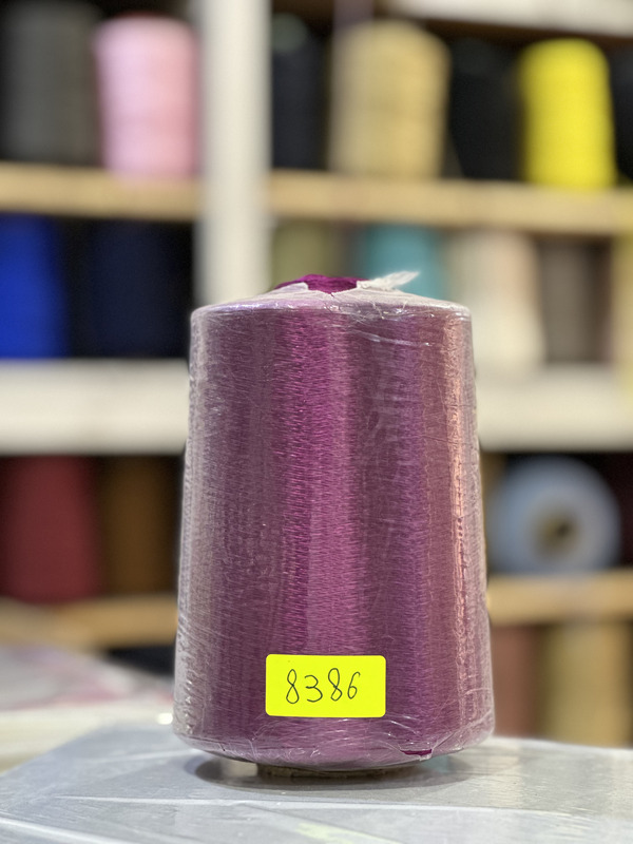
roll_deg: -0.2
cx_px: 316
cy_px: 422
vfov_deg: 25.3
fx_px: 1877
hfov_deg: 19.1
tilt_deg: +1.4
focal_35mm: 77
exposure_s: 1/33
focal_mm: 9
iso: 250
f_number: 2.8
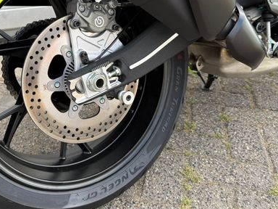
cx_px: 82
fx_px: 321
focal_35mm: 40
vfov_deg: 35.1
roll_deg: +0.7
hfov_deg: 45.7
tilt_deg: -17.4
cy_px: 51
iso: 80
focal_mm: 6.76
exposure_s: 1/459
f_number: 1.78
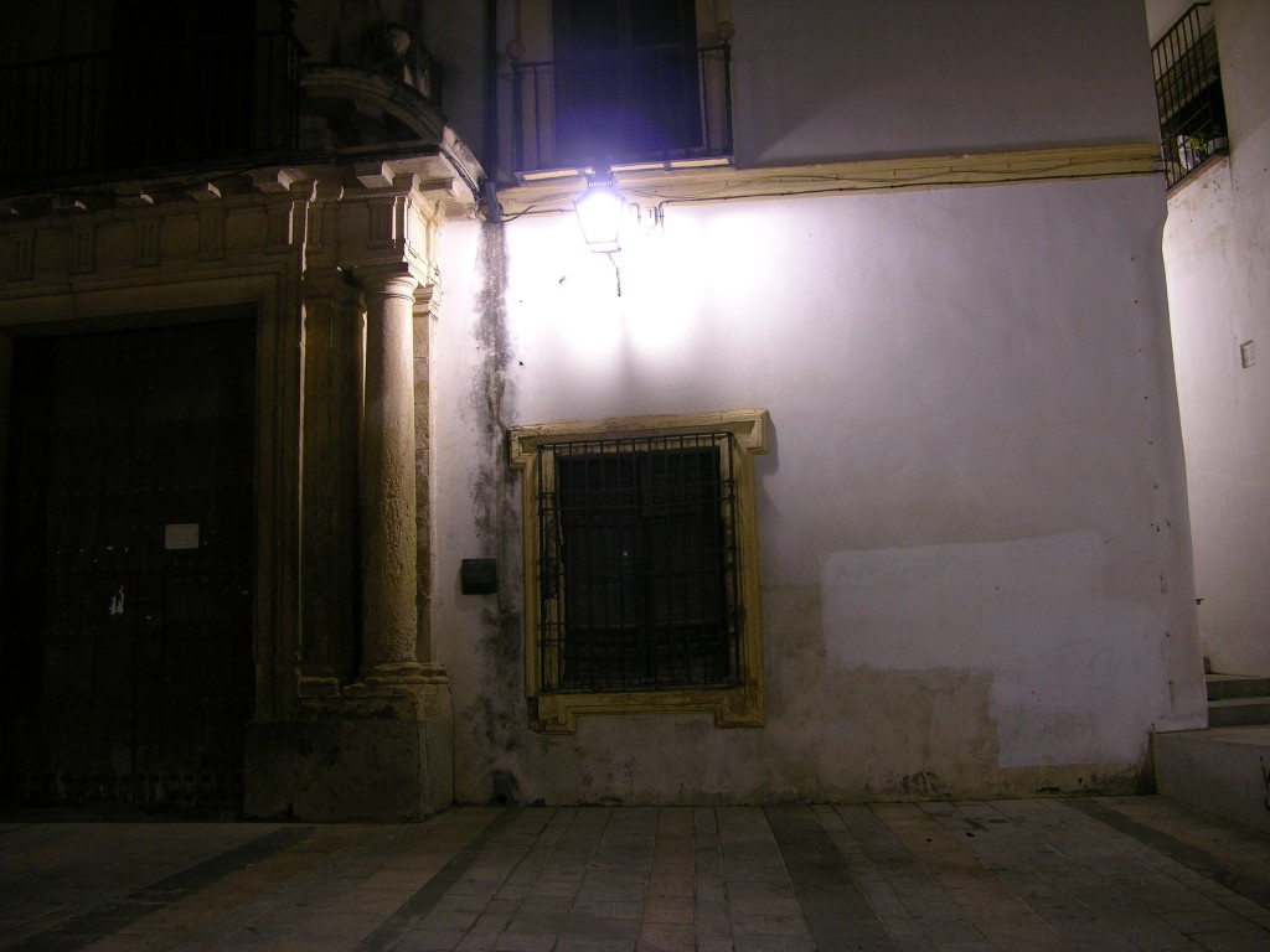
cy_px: 476
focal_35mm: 35
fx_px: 1284
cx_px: 635
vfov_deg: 40.7
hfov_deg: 52.6
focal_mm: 8.9
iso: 89
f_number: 2.8
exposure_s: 1/3
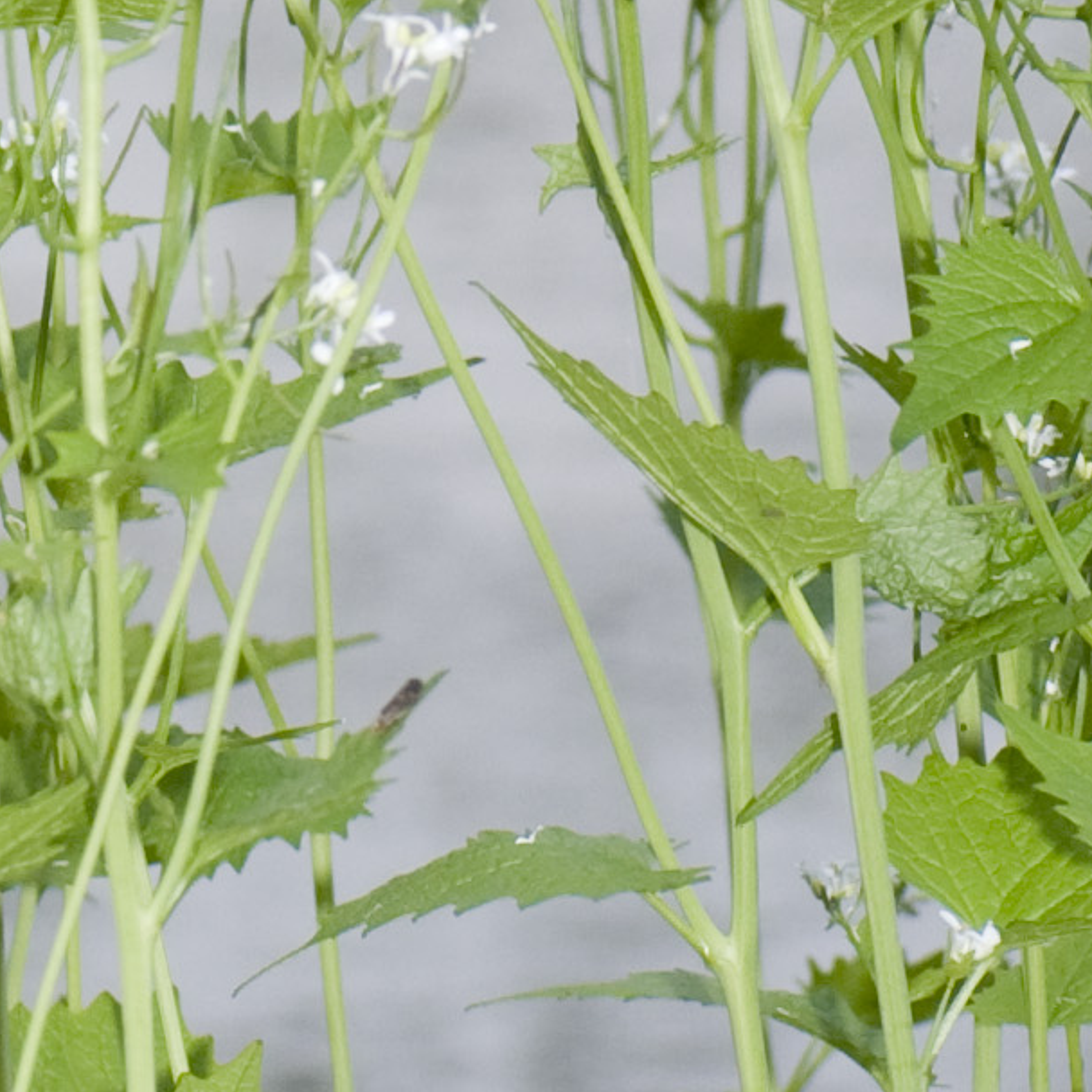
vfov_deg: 2.0
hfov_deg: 2.0
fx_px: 30505
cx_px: -119
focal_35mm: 855
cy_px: -203
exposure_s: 1/100
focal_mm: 105
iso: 200
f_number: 9
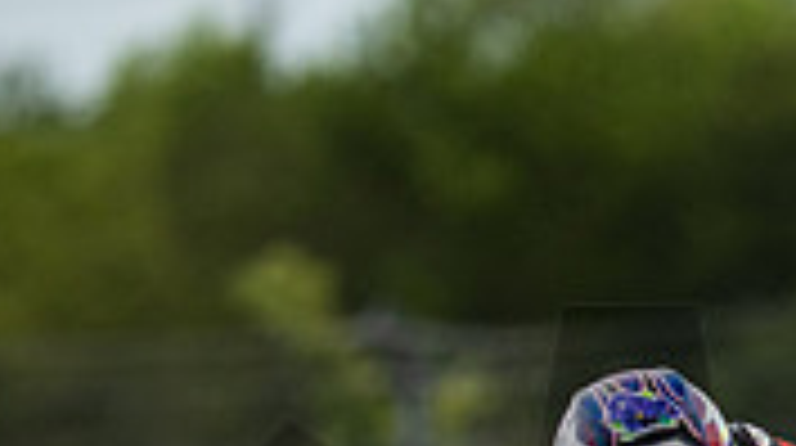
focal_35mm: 1032
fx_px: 21753
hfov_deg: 2.1
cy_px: 858
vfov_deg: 1.2
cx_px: 630
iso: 400
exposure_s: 1/5000
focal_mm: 200
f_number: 2
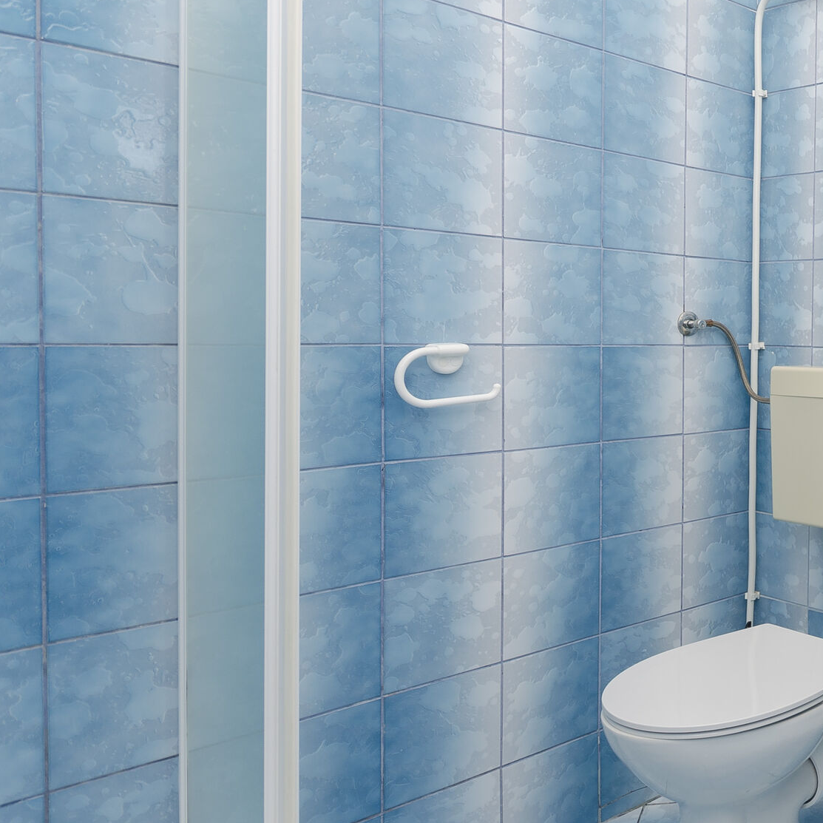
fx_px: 861
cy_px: 356
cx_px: 981
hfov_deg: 38.3
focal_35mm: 32
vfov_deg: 51.0
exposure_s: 1/125
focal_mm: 10
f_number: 7.1
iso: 100
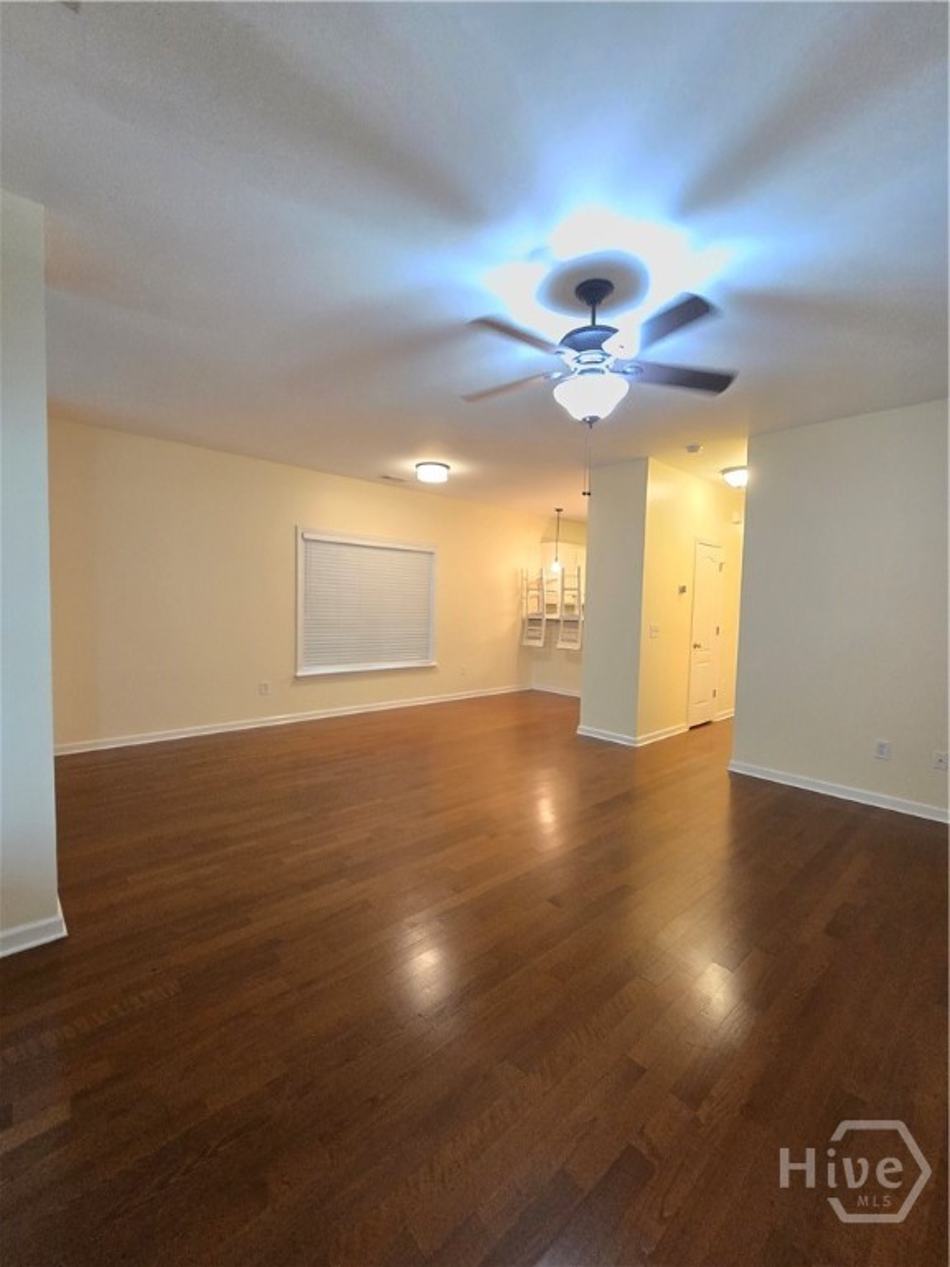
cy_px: 634
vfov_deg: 106.2
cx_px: 475
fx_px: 476
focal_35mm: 13
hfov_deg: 89.9
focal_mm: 2.2
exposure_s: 1/60
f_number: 2.2
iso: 500
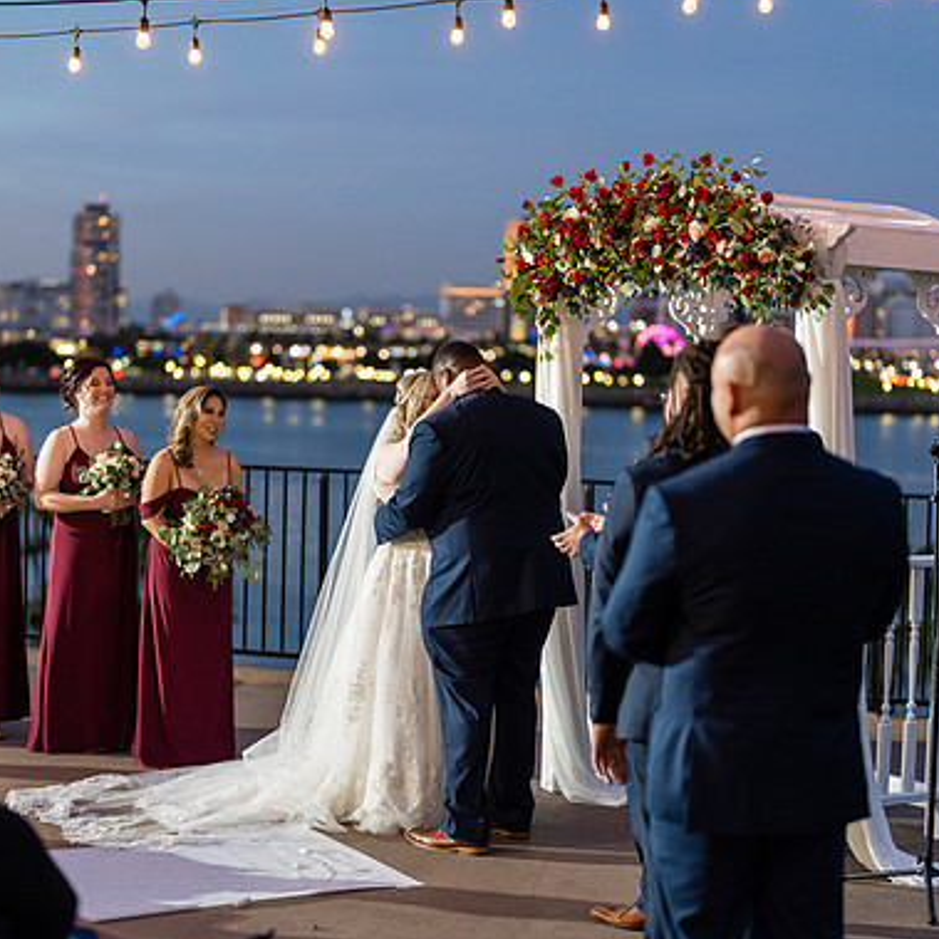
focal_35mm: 65
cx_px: 421
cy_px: 470
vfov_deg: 26.5
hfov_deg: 26.5
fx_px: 1995
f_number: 1.2
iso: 800
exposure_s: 1/250
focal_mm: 50
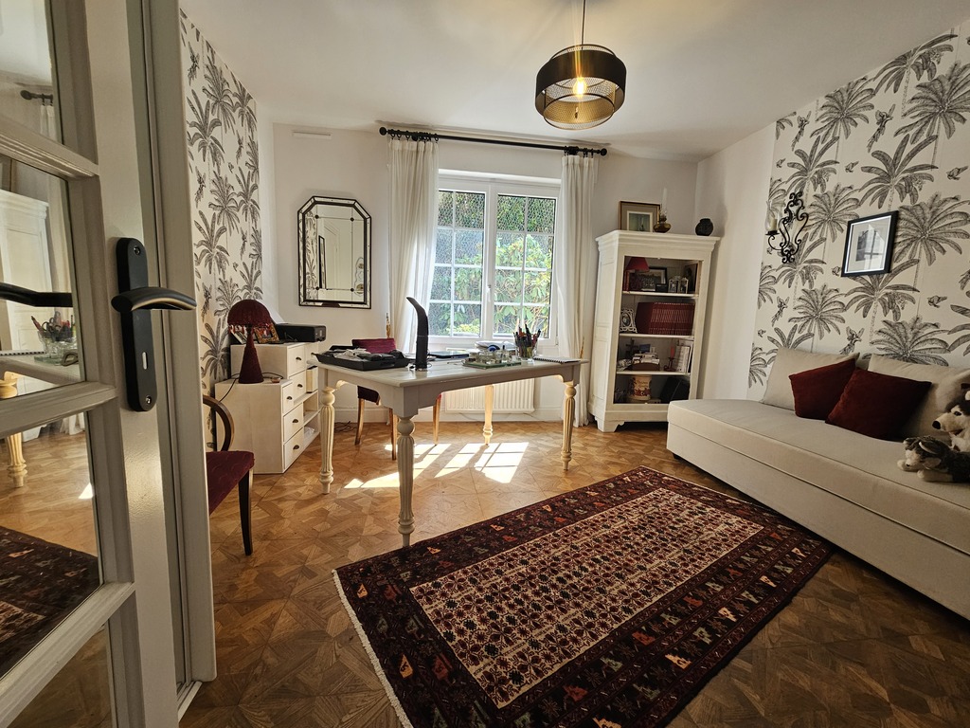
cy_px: 364
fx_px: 364
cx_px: 485
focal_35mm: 13
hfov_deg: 106.2
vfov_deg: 89.9
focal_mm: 2.2
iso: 160
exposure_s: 1/190
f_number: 2.2
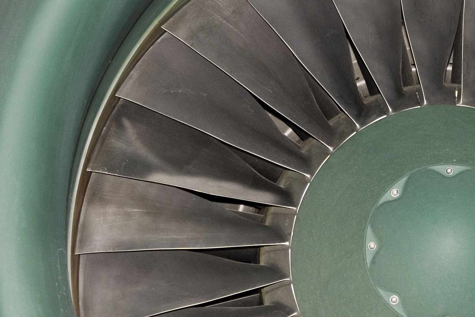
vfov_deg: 4.7
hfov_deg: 6.9
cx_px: 489
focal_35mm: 296
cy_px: 231
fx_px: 3909
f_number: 5
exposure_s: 1/60
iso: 200
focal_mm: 70
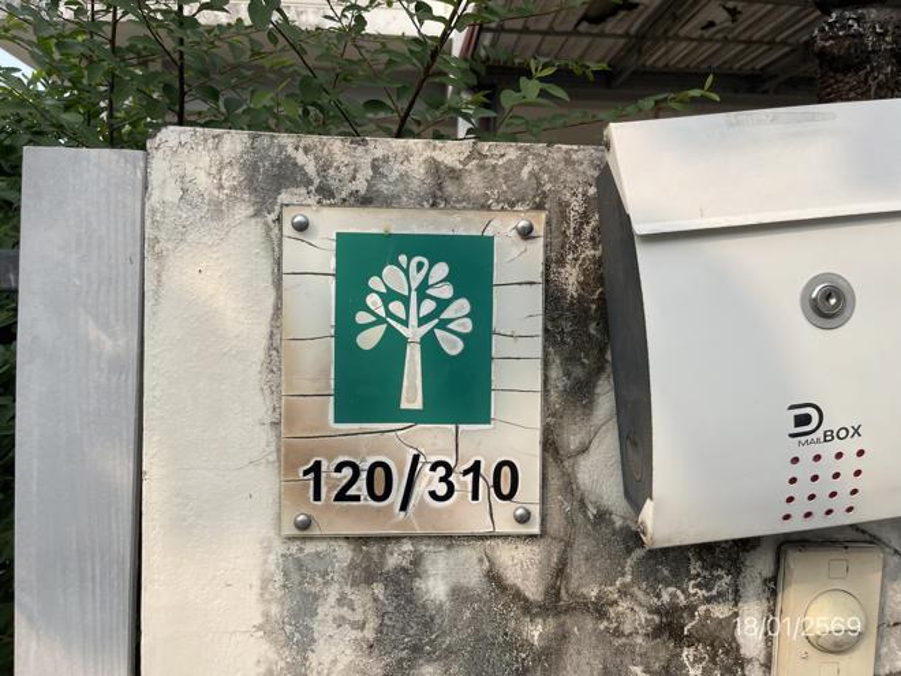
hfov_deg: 69.4
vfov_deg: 54.9
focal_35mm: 25
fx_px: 651
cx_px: 450
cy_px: 338
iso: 32
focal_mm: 5.1
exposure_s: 1/2786
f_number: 1.6
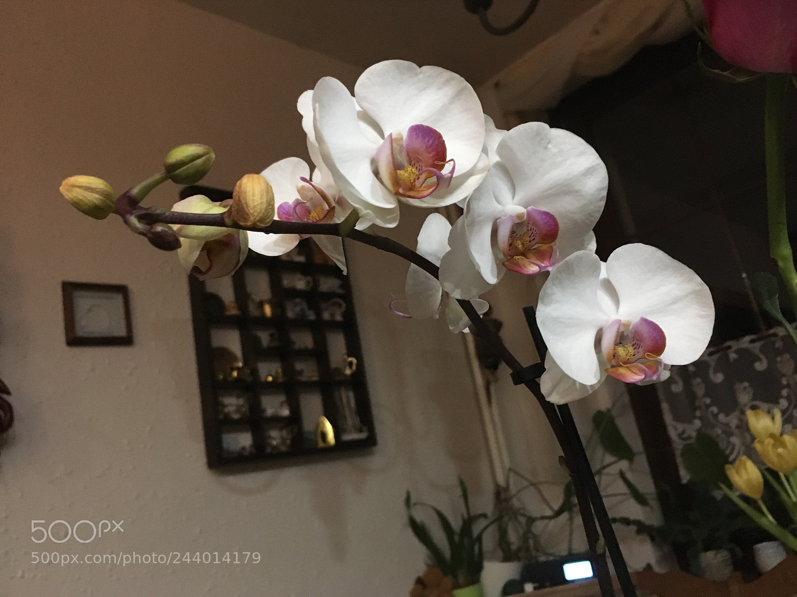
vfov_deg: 48.2
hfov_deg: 61.7
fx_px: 668
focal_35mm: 29
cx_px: 398
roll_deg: +10.4
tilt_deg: +16.8
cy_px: 298
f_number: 2.2
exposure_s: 1/17
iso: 250
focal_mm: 4.15
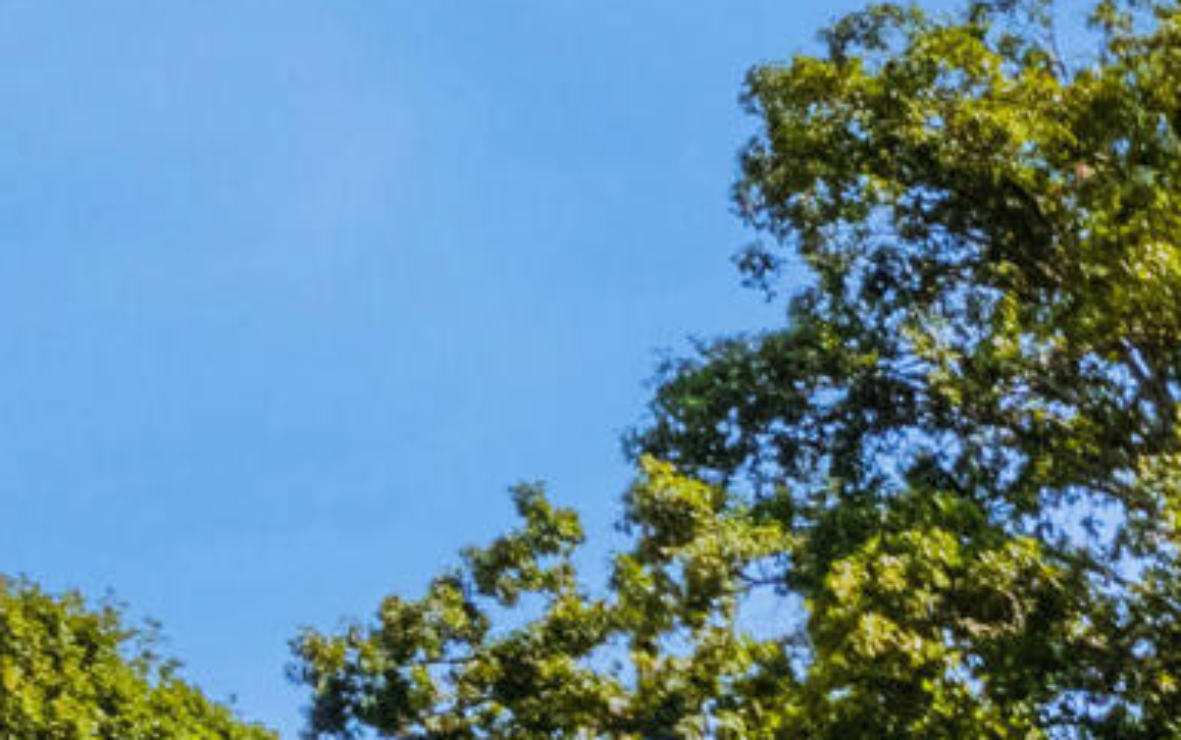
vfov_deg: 8.1
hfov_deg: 12.2
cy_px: 1968
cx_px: 2619
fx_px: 4671
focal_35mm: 145
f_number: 2.8
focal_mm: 8.38
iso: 130
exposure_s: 1/160
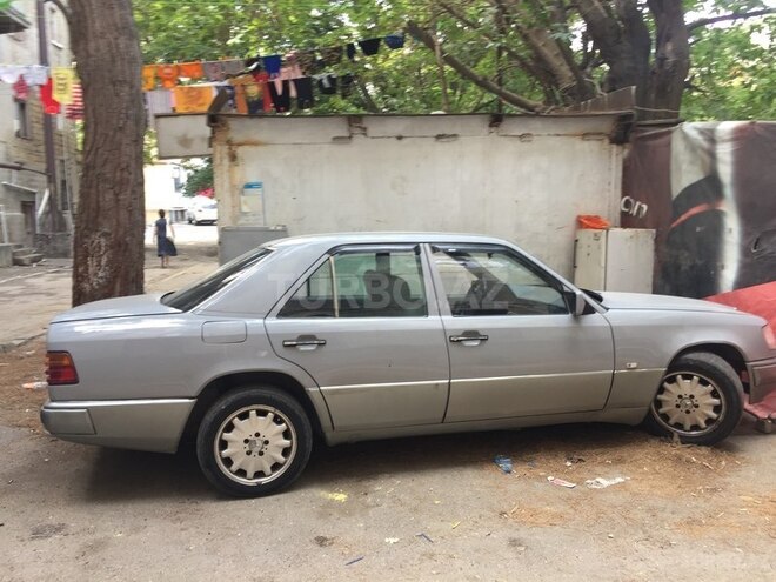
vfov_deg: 48.2
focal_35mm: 29
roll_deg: +2.4
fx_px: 650
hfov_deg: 61.7
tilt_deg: -8.2
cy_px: 291
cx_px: 388
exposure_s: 1/50
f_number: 2.2
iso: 32
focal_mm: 4.15
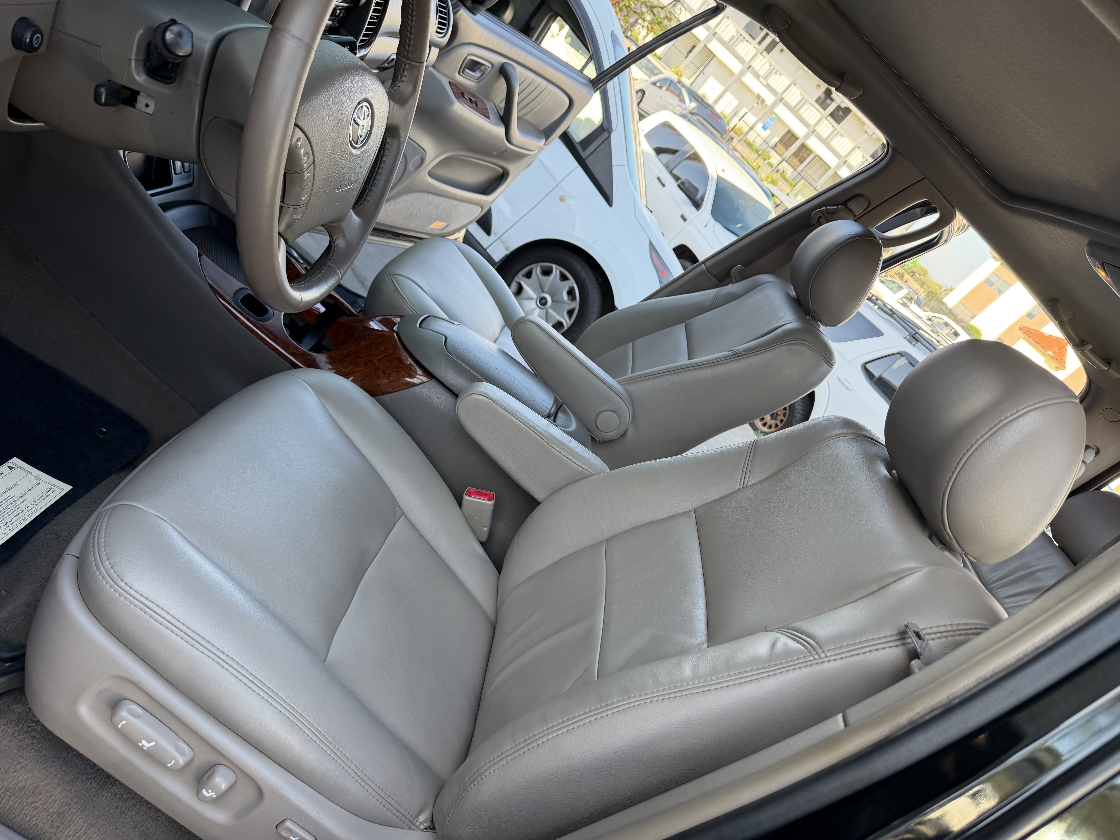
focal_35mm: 24
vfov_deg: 56.8
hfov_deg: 71.6
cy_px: 420
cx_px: 560
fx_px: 777
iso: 80
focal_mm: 6.76
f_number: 1.78
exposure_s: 1/312
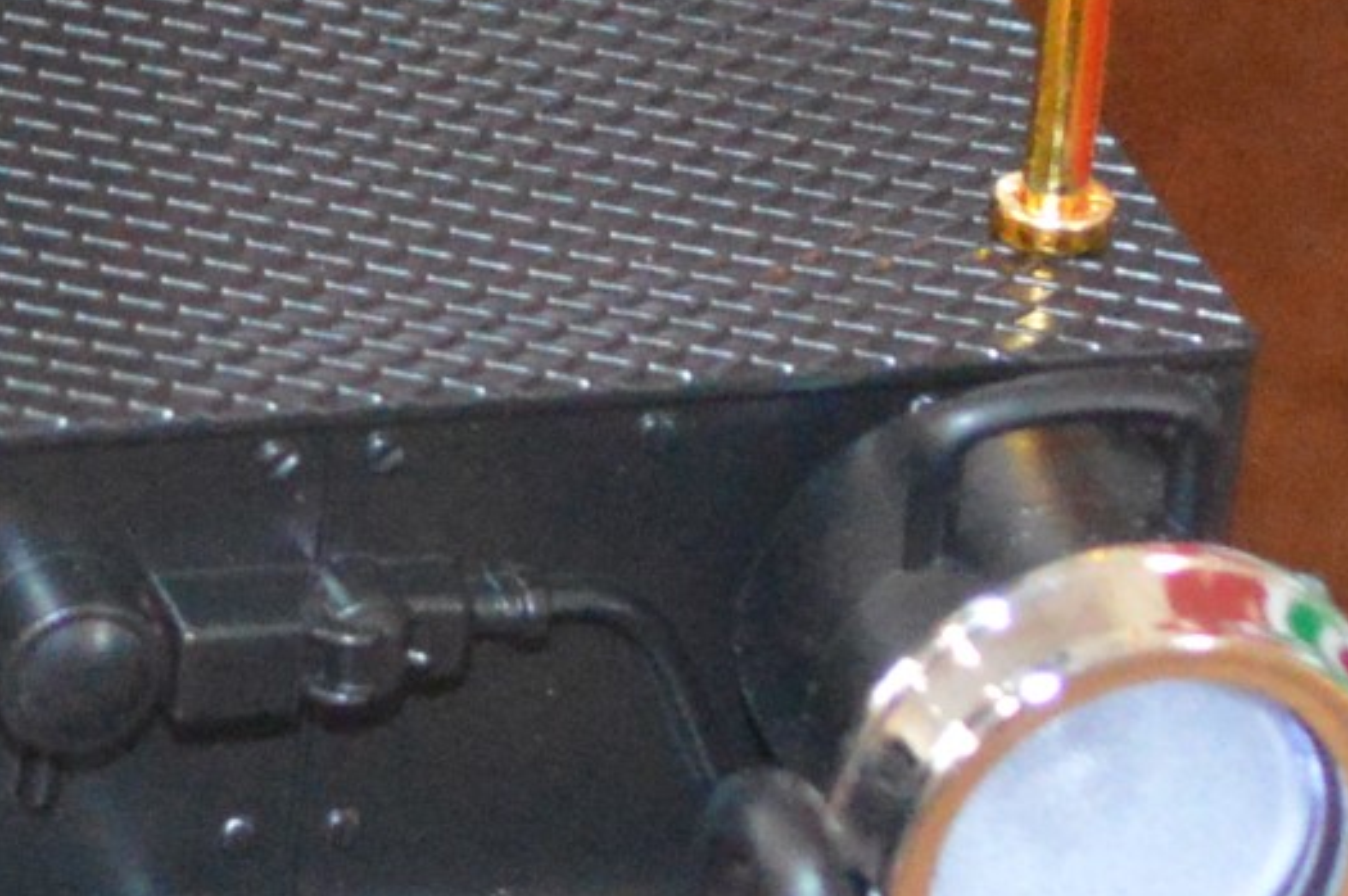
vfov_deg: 3.7
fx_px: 13692
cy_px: -198
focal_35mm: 366
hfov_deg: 5.6
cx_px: -311
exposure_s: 1/60
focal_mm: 32
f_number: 4.8
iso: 2800
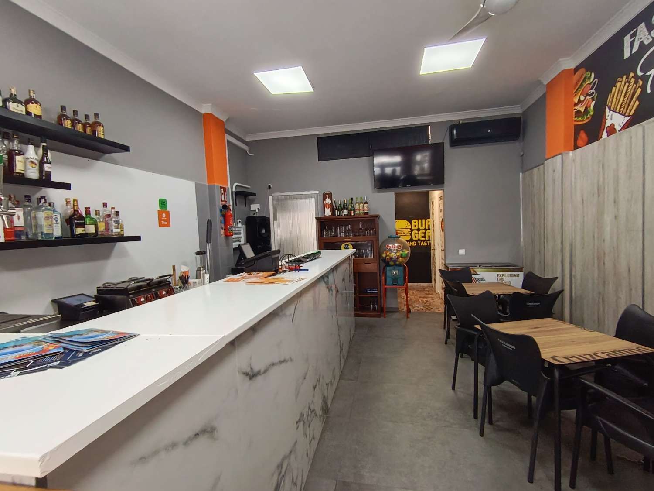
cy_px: 246
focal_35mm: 17
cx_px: 327
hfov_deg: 91.0
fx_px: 321
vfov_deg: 74.7
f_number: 2.2
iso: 428
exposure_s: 1/50
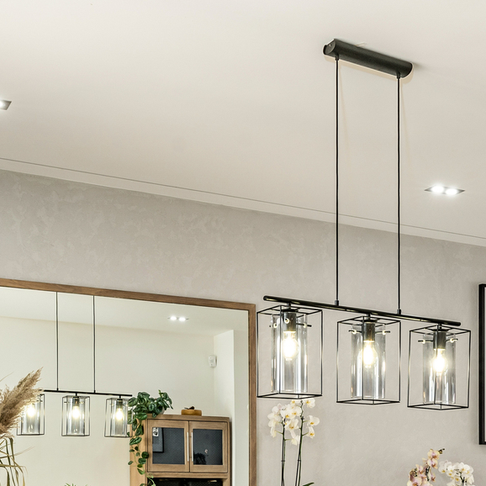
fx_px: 953
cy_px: 481
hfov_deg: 28.3
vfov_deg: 27.1
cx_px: 341
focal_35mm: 60
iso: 250
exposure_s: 1/13
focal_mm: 17
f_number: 11
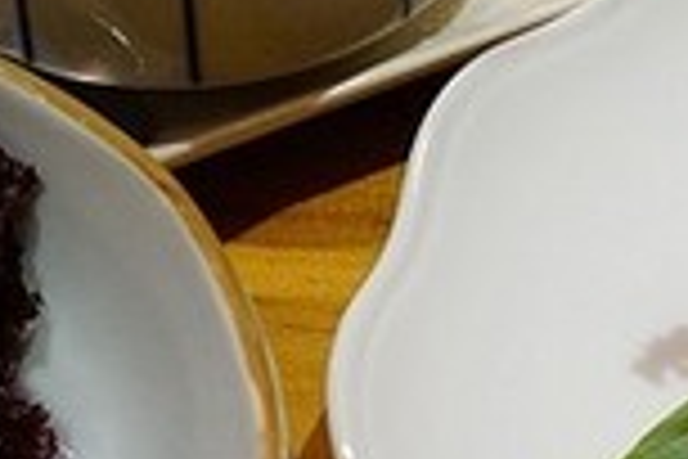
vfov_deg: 10.6
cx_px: 427
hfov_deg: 15.9
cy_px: 180
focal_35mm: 129
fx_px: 2465
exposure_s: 1/60
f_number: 4
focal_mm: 22
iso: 1600
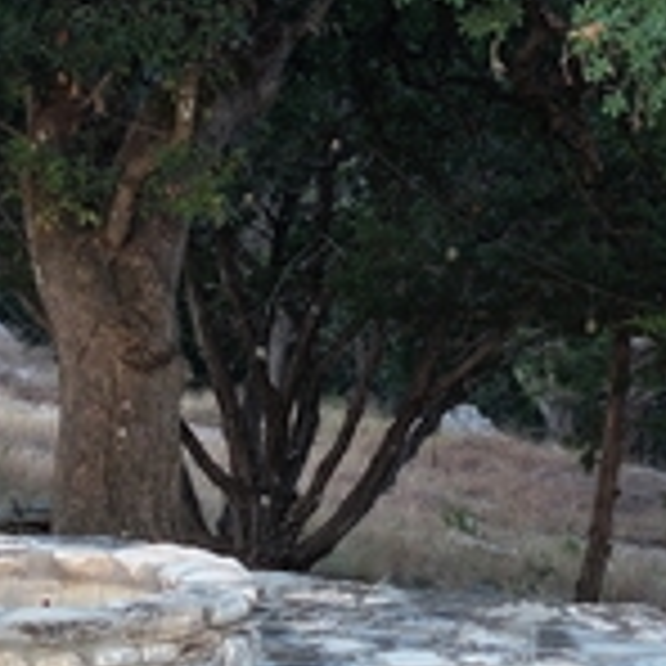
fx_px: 5812
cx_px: 256
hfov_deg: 6.6
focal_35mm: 267
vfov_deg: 6.6
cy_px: 184
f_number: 2.8
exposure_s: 1/60
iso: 120
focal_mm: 19.35
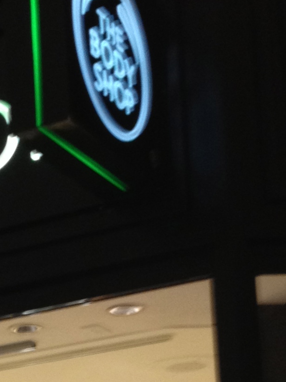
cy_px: 443
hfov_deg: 10.3
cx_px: -124
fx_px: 1542
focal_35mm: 140
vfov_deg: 13.7
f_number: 2.4
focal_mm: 4.28
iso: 125
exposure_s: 1/20
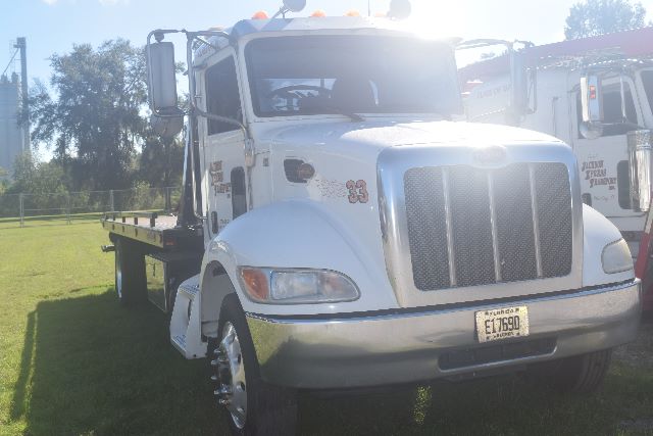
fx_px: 762
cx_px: 326
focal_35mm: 42
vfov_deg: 31.9
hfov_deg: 46.4
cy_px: 218
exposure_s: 1/200
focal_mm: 28
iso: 100
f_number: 9
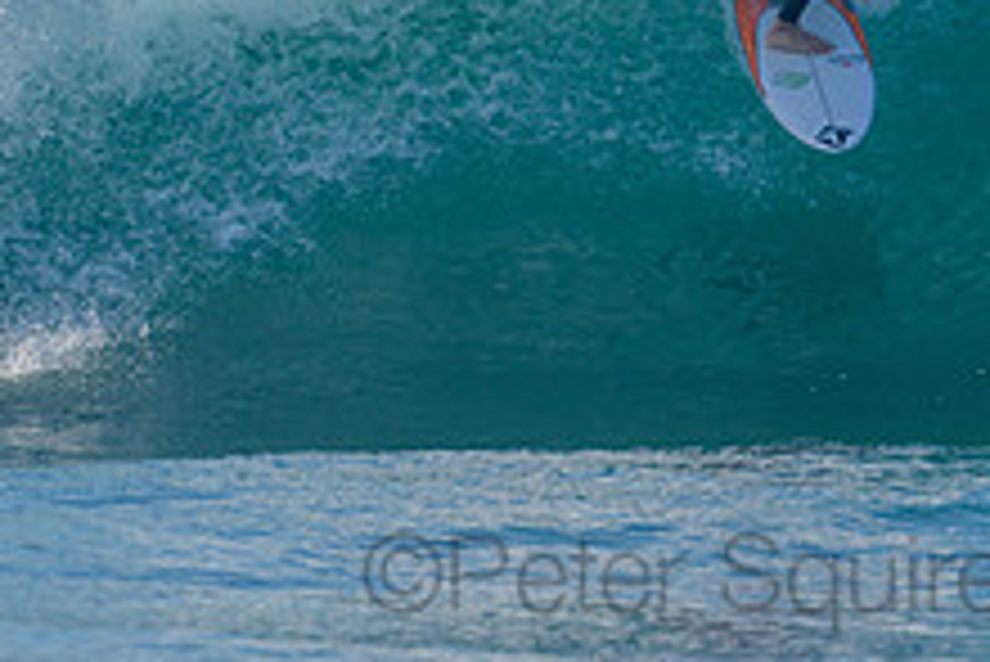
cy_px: -173
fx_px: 36350
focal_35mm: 1321
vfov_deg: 1.0
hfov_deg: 1.6
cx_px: 711
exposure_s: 1/2000
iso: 360
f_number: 5.6
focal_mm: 500
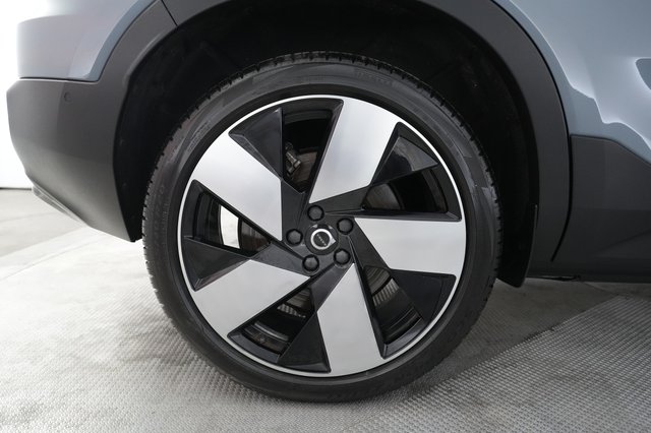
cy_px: 216
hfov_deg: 73.8
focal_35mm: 24
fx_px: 434
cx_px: 326
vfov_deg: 53.1
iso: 5000
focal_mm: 24
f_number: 4
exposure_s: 1/125
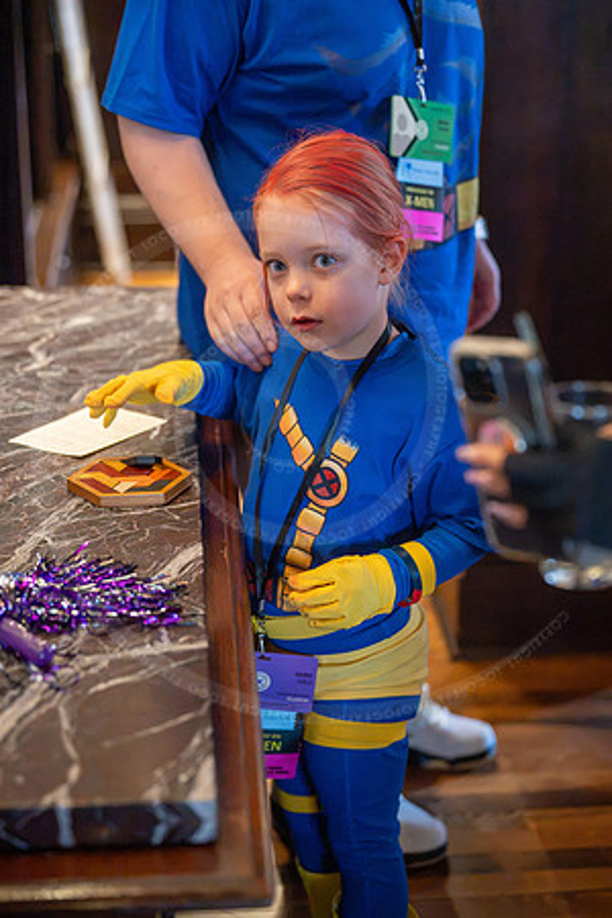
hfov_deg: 20.6
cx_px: 306
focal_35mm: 66
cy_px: 459
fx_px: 1683
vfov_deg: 30.5
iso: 4000
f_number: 2.5
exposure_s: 1/250
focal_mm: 66
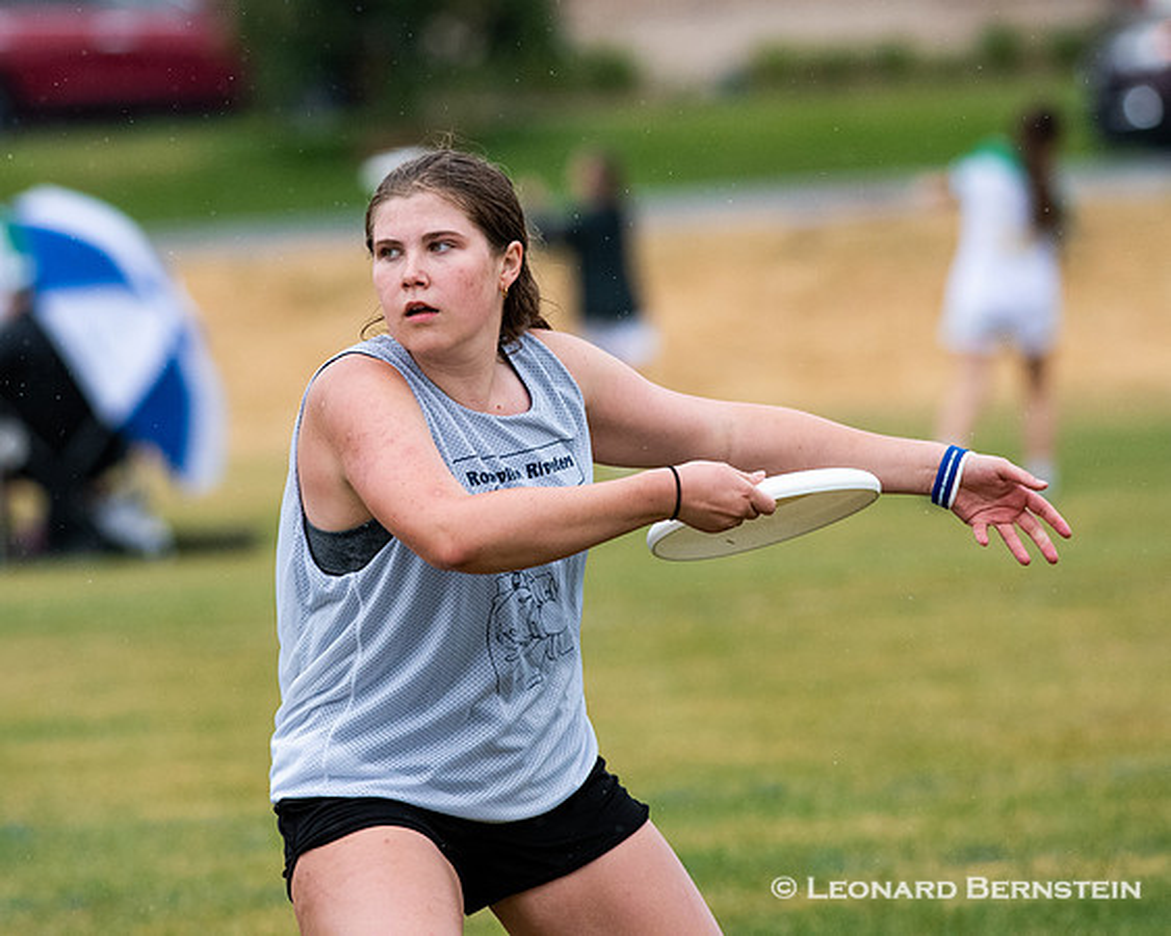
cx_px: 447
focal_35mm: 596
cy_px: 386
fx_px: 20649
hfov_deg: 3.2
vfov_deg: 2.6
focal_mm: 300
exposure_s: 1/2000
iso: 1600
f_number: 5.6
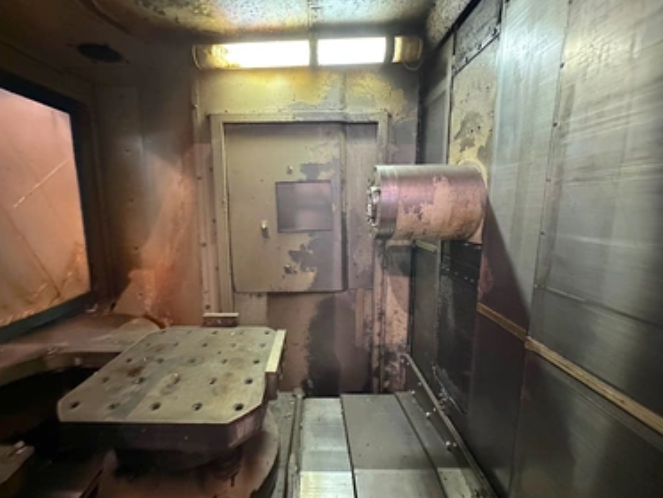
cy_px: 247
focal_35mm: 15
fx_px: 287
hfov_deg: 98.0
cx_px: 311
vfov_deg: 81.8
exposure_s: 1/25
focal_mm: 2.22
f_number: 2.2
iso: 1250
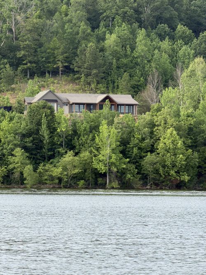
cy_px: 138
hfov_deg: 7.4
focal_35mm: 200
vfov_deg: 9.9
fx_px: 1587
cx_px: 103
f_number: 2.8
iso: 50
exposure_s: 1/292
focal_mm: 16.89
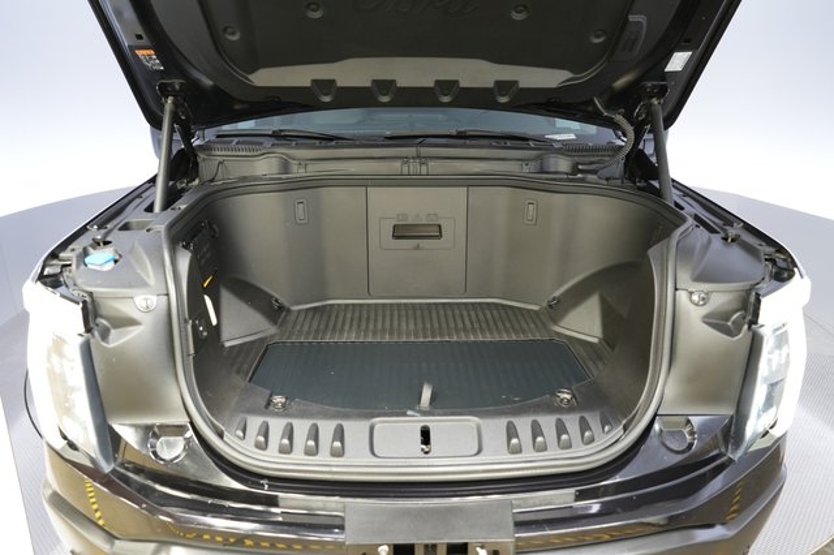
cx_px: 417
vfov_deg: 53.1
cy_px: 278
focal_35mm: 24
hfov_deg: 73.8
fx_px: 556
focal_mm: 24
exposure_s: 1/30
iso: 500
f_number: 2.8
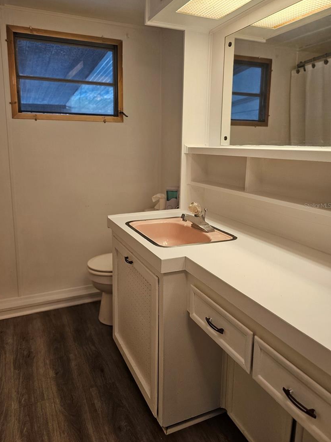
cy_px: 205
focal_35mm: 25
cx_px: 153
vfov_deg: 69.3
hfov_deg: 54.8
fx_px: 319
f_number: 1.7
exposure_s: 1/120
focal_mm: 6.3
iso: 160
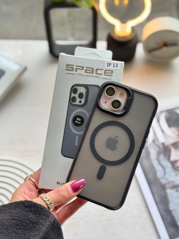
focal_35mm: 54
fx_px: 372
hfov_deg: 27.0
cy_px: 120
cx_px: 90
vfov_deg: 35.6
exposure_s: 1/145
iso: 64
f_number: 1.78
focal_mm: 6.76
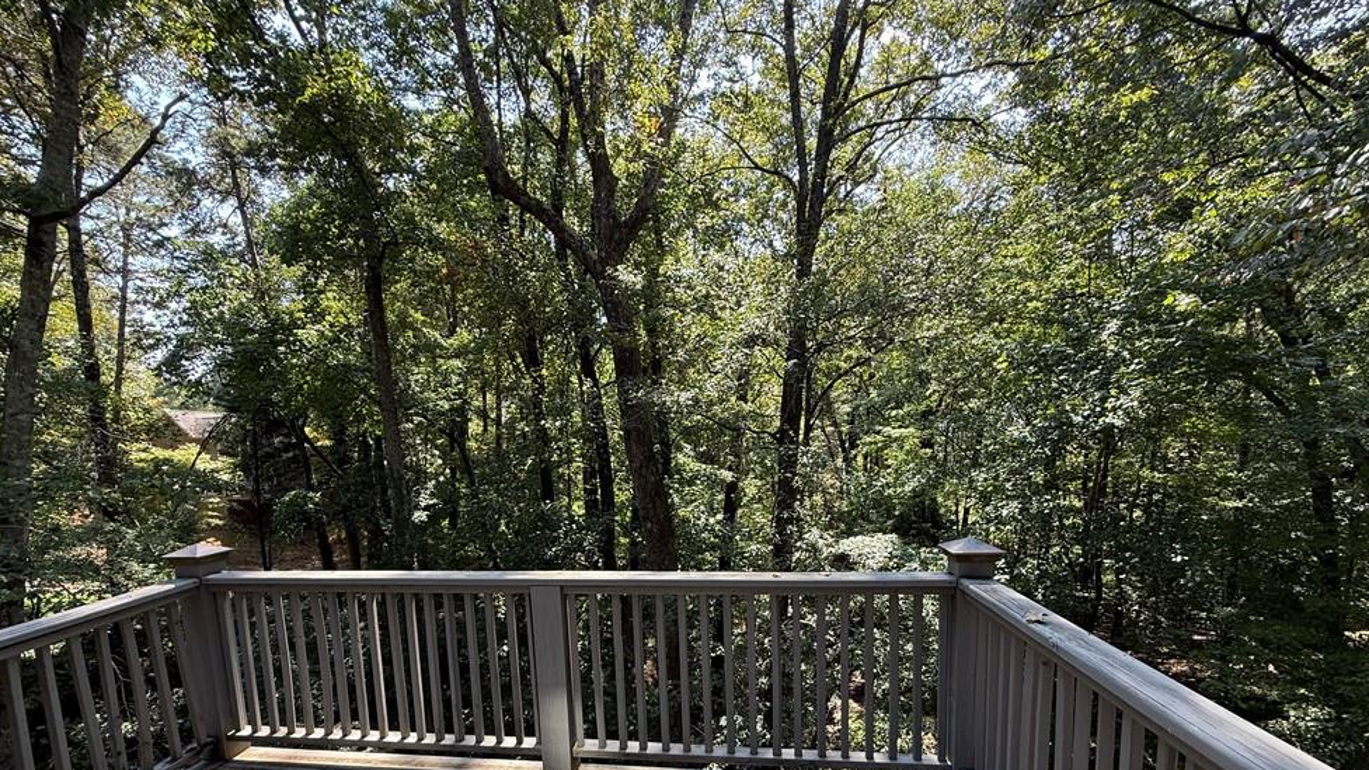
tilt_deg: -6.4
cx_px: 684
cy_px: 511
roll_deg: +1.3
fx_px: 581
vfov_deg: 65.4
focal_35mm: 16
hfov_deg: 99.4
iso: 64
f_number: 2.2
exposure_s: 1/120
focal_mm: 2.22
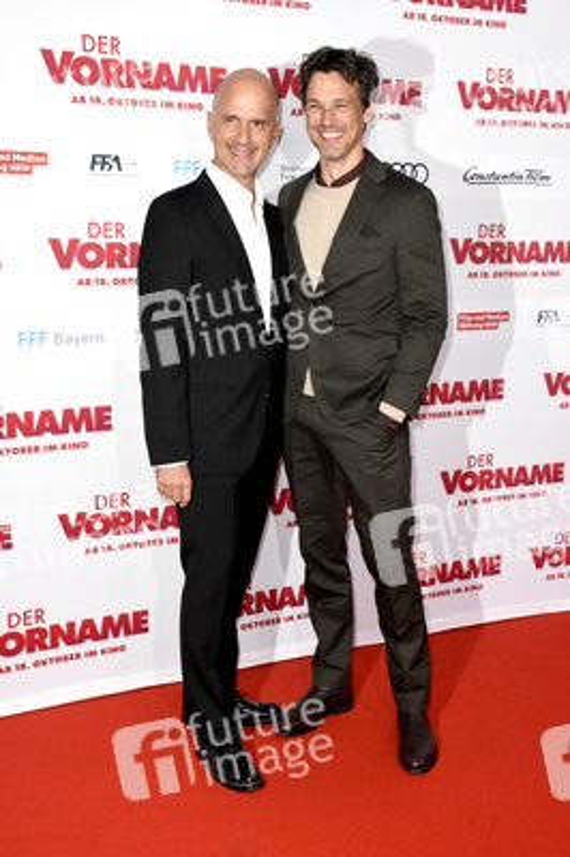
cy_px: 428
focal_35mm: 45
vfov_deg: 43.6
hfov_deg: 29.8
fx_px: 1071
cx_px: 285
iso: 3200
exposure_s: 1/160
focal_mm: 30
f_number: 6.3
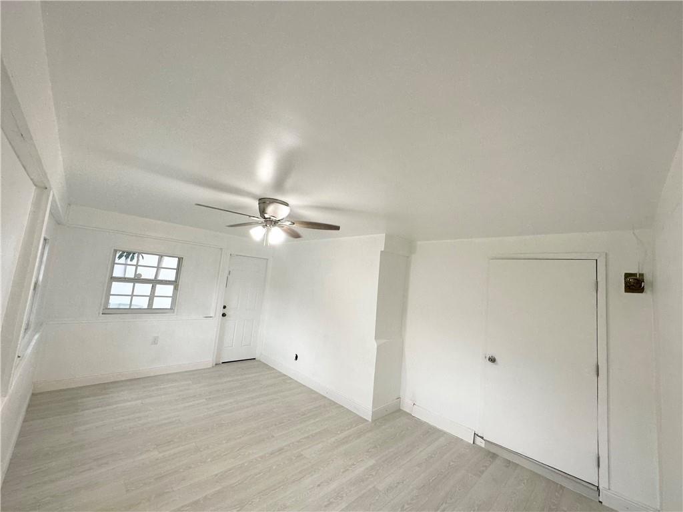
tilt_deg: +5.1
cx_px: 342
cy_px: 256
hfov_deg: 102.1
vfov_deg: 85.7
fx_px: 276
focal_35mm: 14
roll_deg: -5.3
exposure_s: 1/120
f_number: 2.2
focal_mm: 2.22
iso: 80
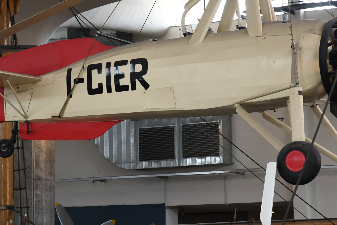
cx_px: 170
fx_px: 1413
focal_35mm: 151
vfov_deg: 9.1
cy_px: 46
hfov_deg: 13.6
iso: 1000
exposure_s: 1/60
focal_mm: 62
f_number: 5.3
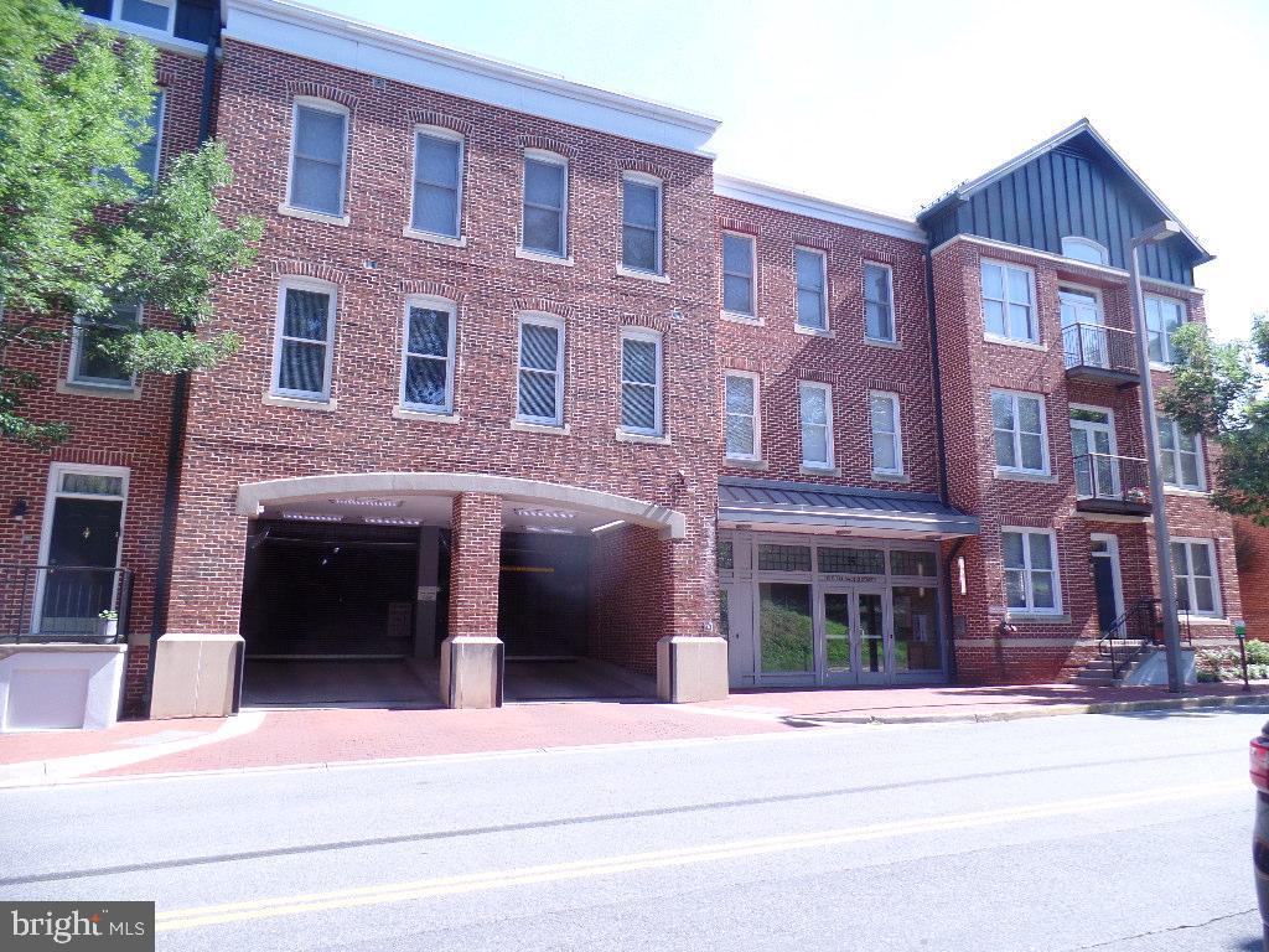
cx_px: 634
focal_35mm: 23
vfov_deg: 58.9
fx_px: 843
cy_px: 476
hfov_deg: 73.9
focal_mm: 4.1
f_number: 2.8
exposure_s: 1/350
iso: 80
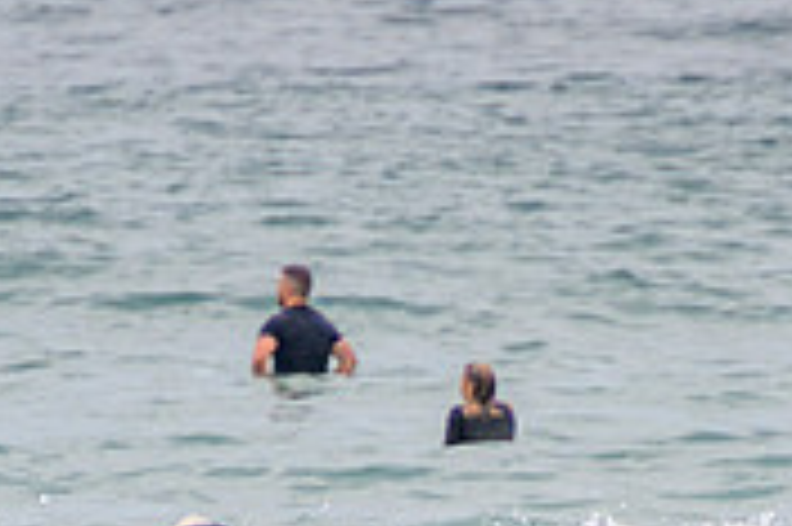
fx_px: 39892
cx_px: 473
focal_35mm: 1815
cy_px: 1067
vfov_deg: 0.8
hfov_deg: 1.1
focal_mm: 400
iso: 180
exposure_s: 1/2000
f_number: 5.6
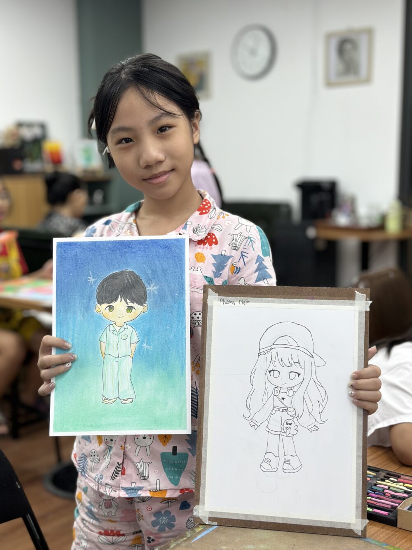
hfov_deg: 30.3
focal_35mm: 48
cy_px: 275
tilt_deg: -8.2
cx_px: 206
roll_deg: +0.0
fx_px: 762
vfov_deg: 39.7
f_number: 1.78
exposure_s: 1/100
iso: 64
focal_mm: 6.86
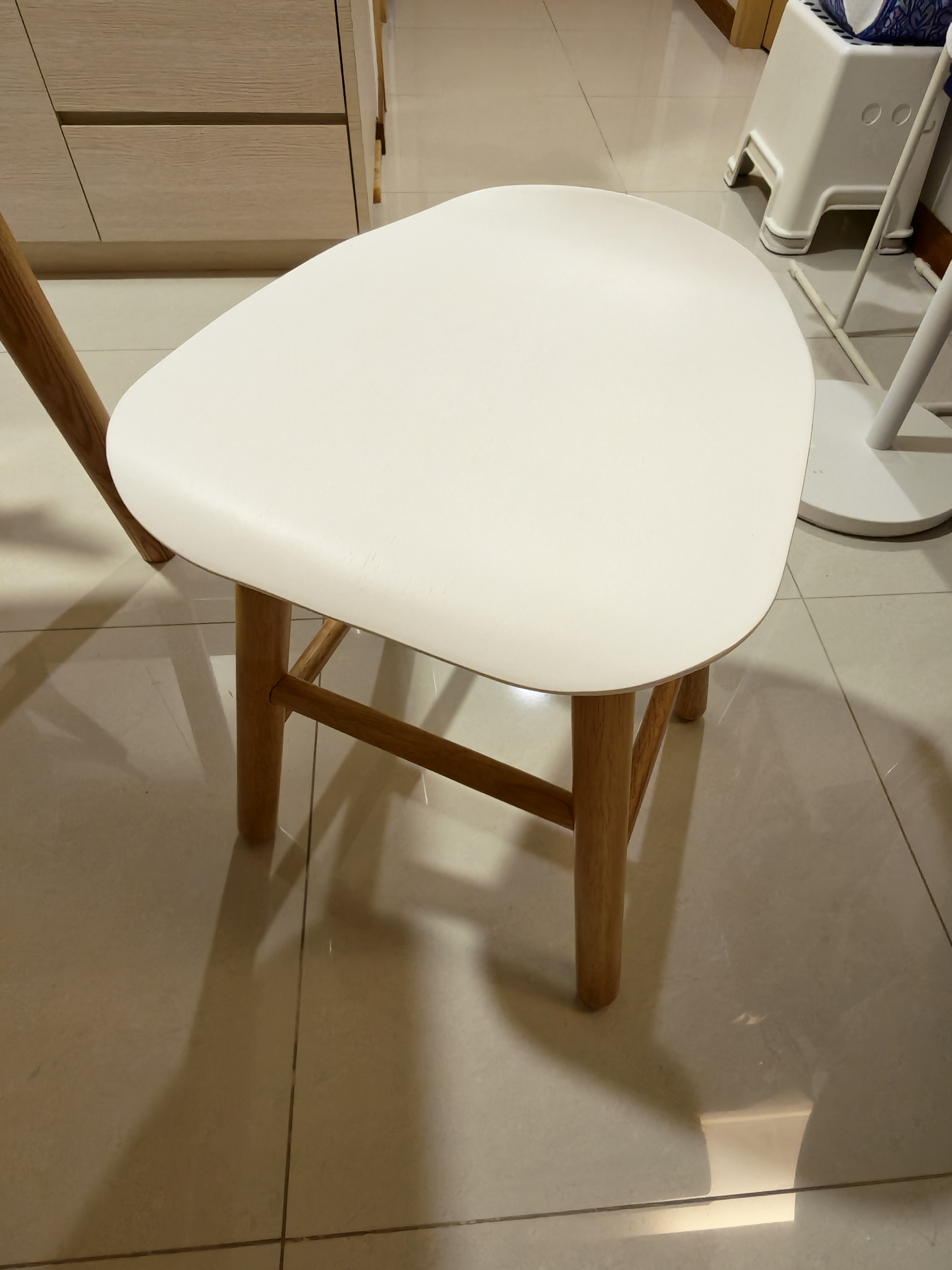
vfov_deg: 79.0
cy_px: 635
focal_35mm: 21
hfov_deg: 63.4
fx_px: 770
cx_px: 476
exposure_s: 1/33
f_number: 2
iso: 320
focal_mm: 1.82
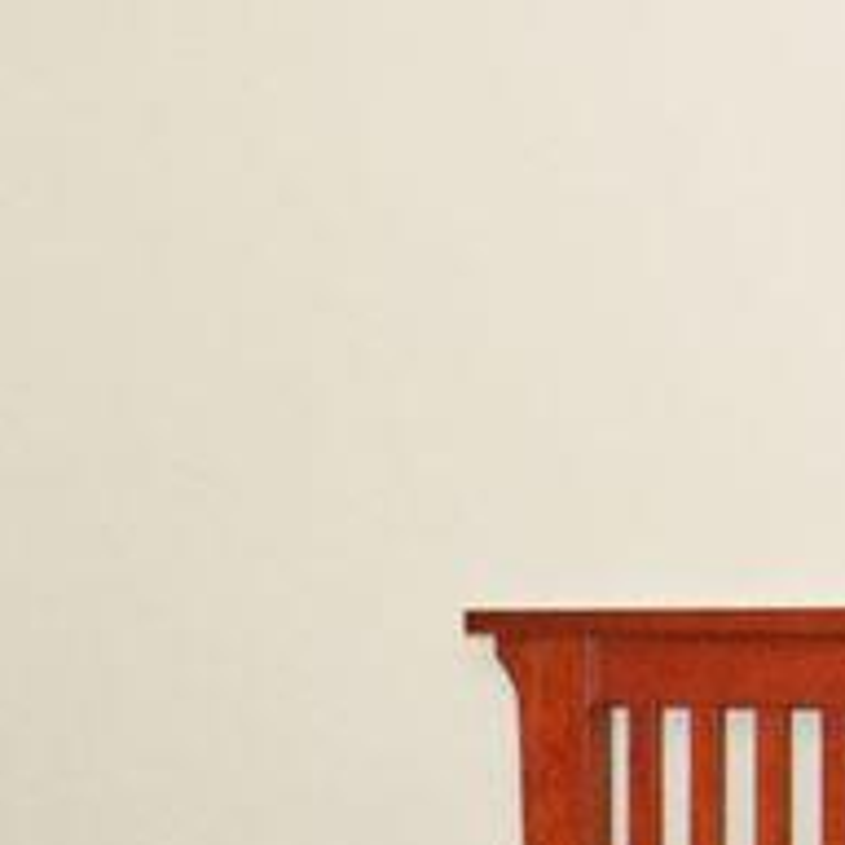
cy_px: 946
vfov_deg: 11.5
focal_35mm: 150
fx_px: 4130
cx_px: 242
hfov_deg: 11.7
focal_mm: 11
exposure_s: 1/60
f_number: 5
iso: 500
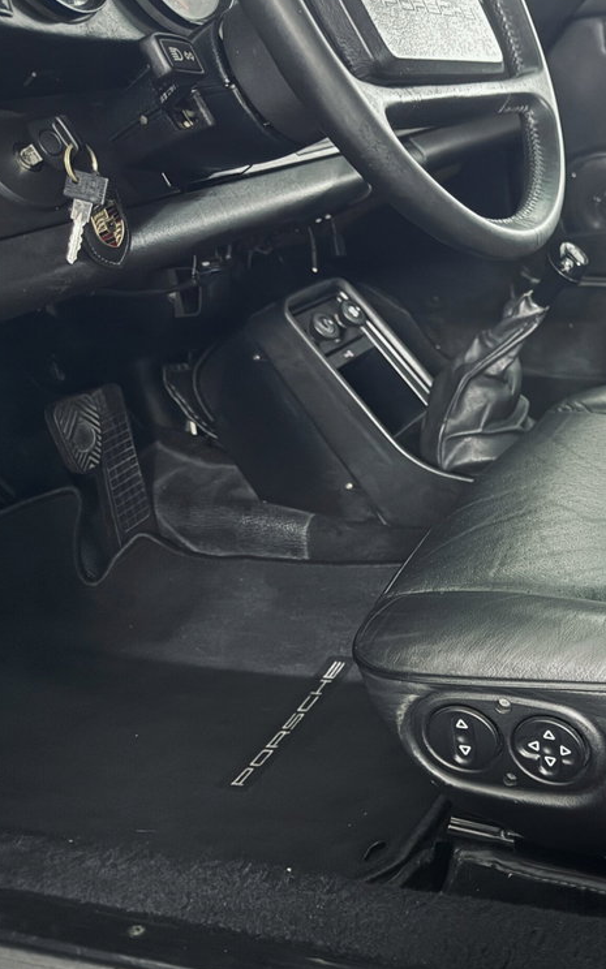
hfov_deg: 32.6
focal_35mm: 35
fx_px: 925
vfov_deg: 55.3
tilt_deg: -25.8
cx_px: 639
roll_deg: +1.9
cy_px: 484
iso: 1600
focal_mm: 6.76
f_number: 1.78
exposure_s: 1/20
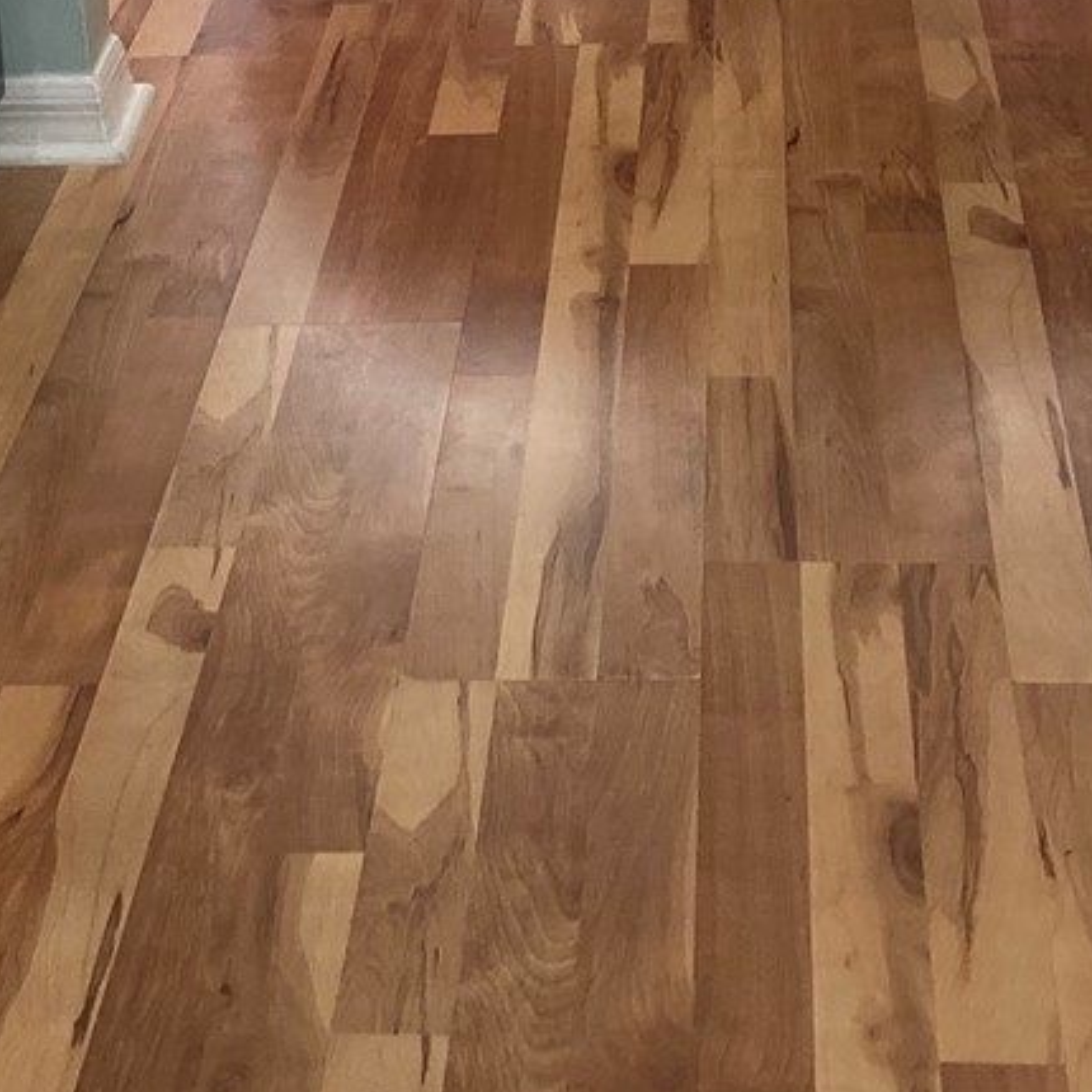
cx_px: 389
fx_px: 3284
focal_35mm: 92
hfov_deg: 18.8
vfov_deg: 18.0
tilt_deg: -15.0
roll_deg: +3.7
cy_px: -201
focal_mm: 3.99
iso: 125
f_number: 1.8
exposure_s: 1/60
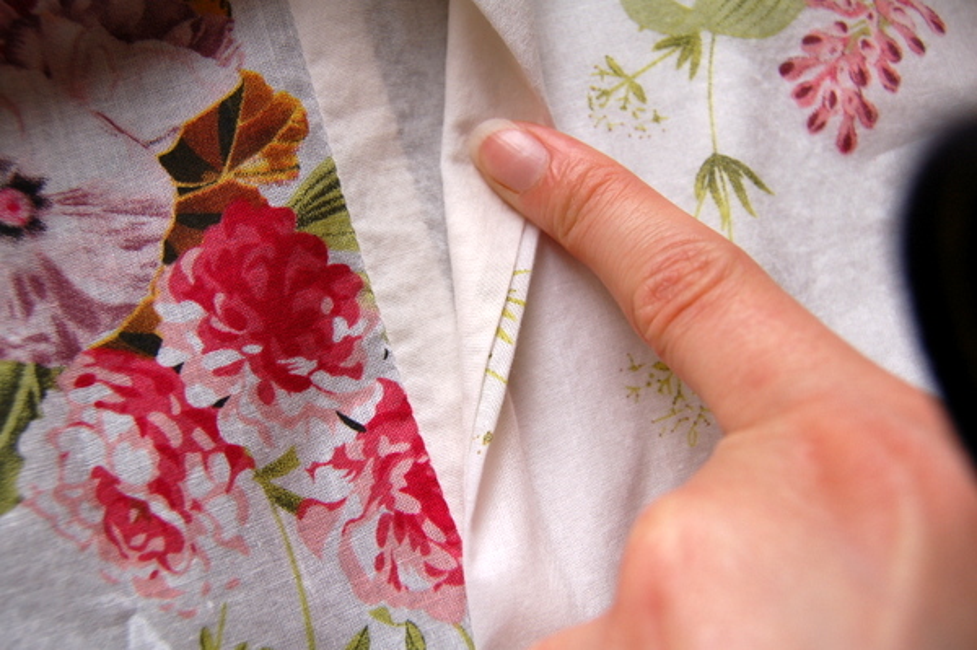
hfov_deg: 49.6
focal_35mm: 39
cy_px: 325
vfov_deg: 34.2
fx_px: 1058
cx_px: 488
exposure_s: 1/125
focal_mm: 26
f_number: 5.6
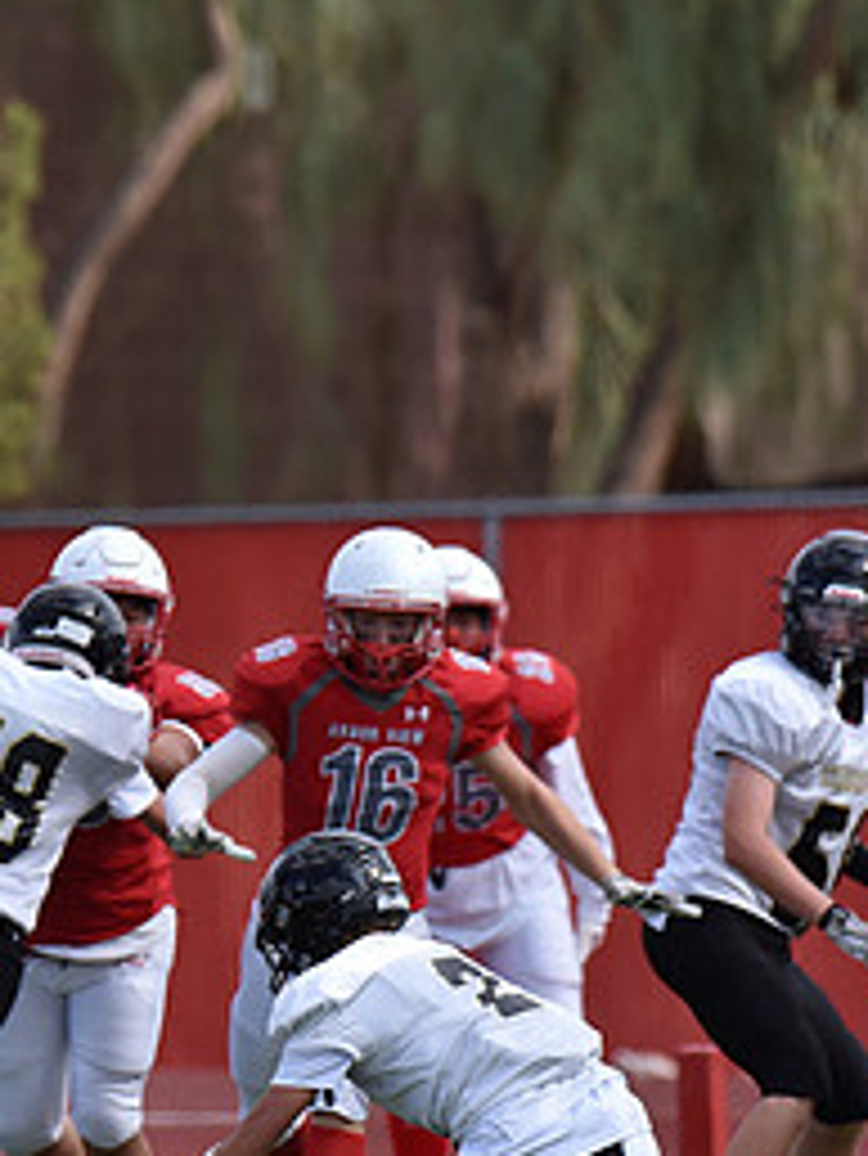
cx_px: 45
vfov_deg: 2.0
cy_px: 794
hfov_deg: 1.5
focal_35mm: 975
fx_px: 32571
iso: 1250
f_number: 6
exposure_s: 1/4000
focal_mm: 450
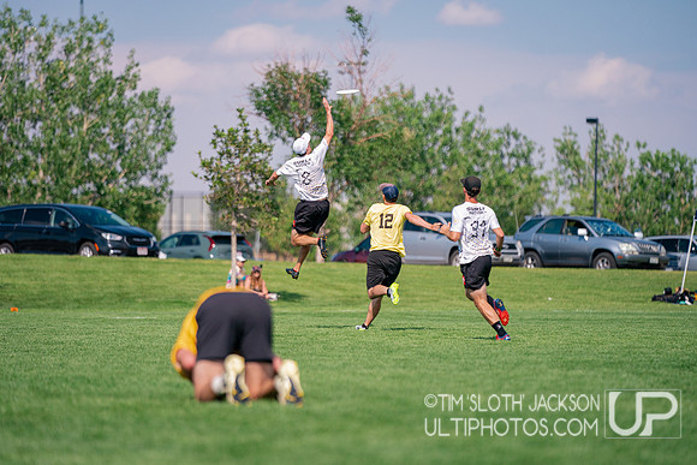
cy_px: 232
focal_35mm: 200
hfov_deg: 10.3
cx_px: 348
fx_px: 3873
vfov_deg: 6.9
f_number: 2.8
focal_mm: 200
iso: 640
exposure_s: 1/12800
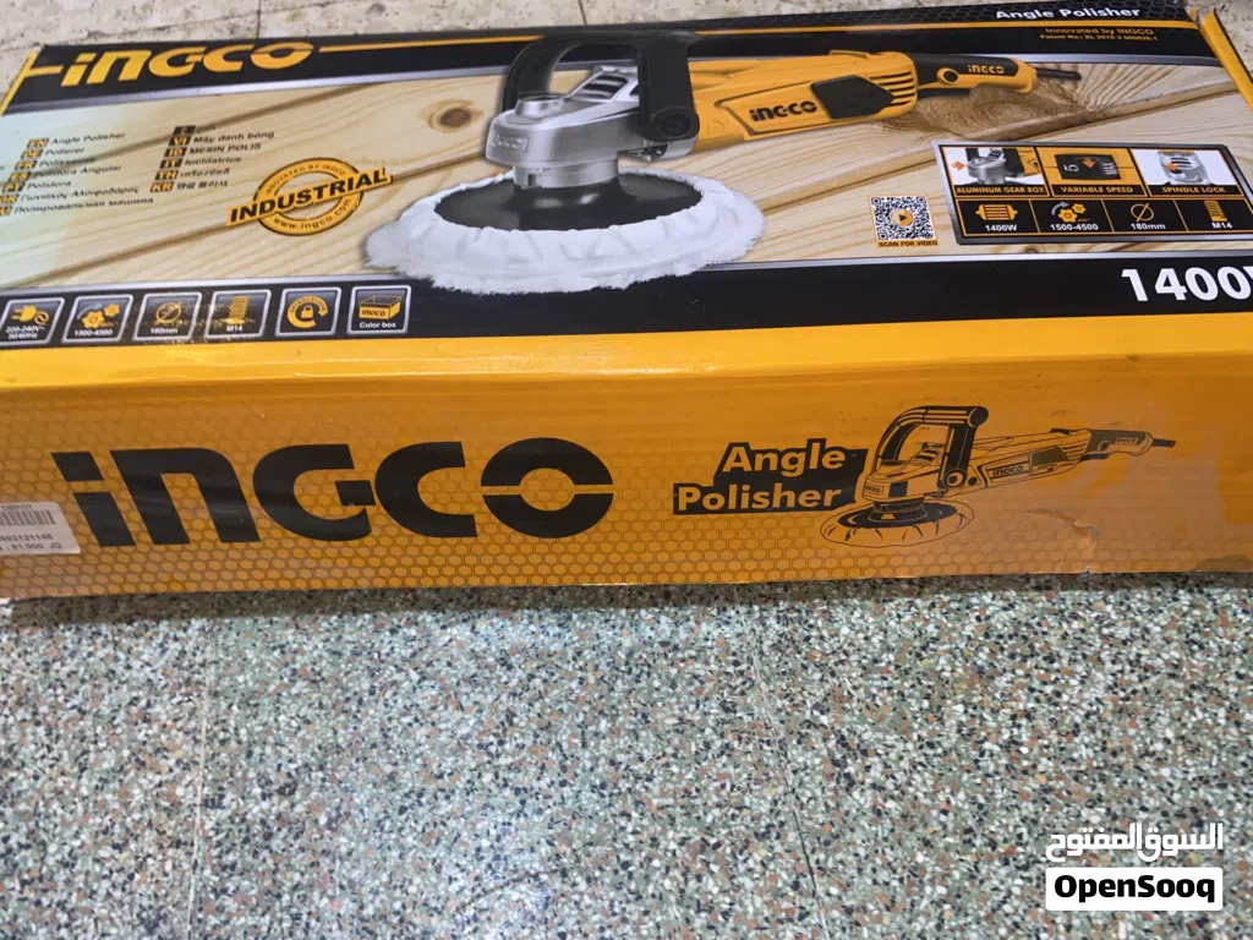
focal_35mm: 26
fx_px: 941
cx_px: 626
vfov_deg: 53.1
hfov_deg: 67.3
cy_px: 470
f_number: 1.8
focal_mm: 4.25
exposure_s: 1/20
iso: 40
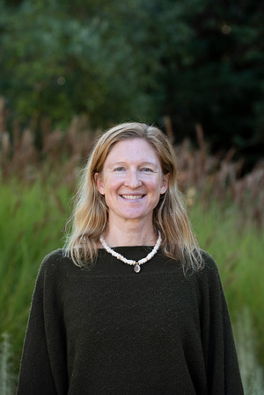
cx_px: 132
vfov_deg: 16.4
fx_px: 1375
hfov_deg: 11.0
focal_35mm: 125
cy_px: 198
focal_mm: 125
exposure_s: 1/250
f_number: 5
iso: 500
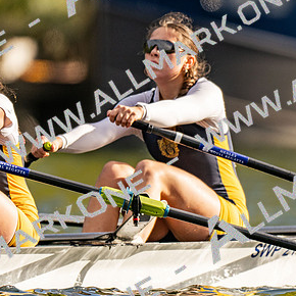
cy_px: 167
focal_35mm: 1532
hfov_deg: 1.1
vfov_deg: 1.1
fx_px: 14821
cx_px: 120
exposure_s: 1/2500
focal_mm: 600
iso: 180
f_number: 4
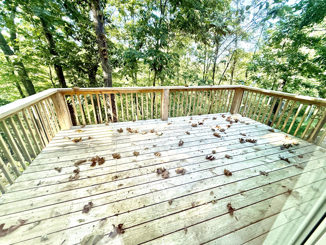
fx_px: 132
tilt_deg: -23.4
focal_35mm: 14
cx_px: 163
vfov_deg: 85.7
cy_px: 122
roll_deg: -1.0
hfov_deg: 102.1
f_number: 2.2
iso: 125
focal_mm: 2.22
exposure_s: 1/120
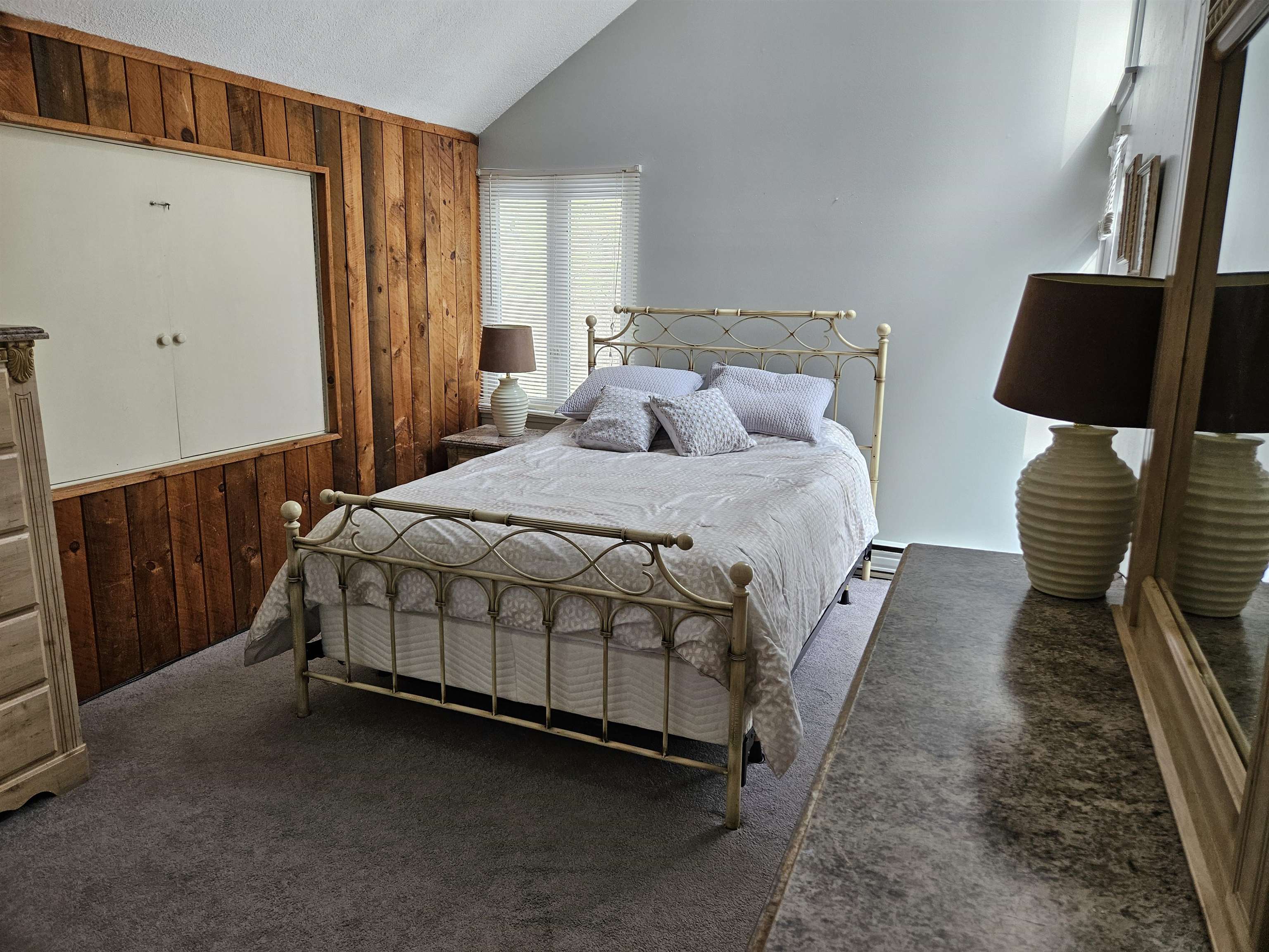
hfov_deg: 73.9
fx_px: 843
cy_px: 476
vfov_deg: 58.9
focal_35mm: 23
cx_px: 634
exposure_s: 1/120
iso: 200
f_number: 1.8
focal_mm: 5.4
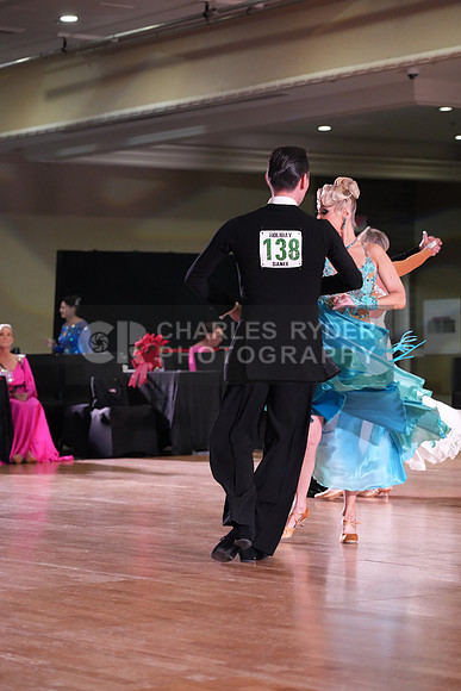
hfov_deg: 13.0
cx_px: 230
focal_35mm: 105
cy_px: 346
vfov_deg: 19.5
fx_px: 2016
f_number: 4
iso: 5000
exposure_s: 1/320
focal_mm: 105
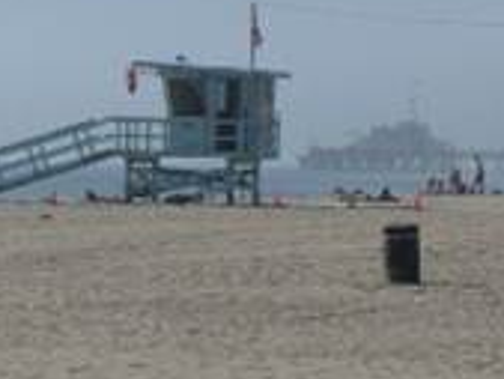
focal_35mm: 466
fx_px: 6790
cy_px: 63
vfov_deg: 3.2
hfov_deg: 4.2
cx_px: 510
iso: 100
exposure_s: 1/400
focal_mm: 27.4
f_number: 8
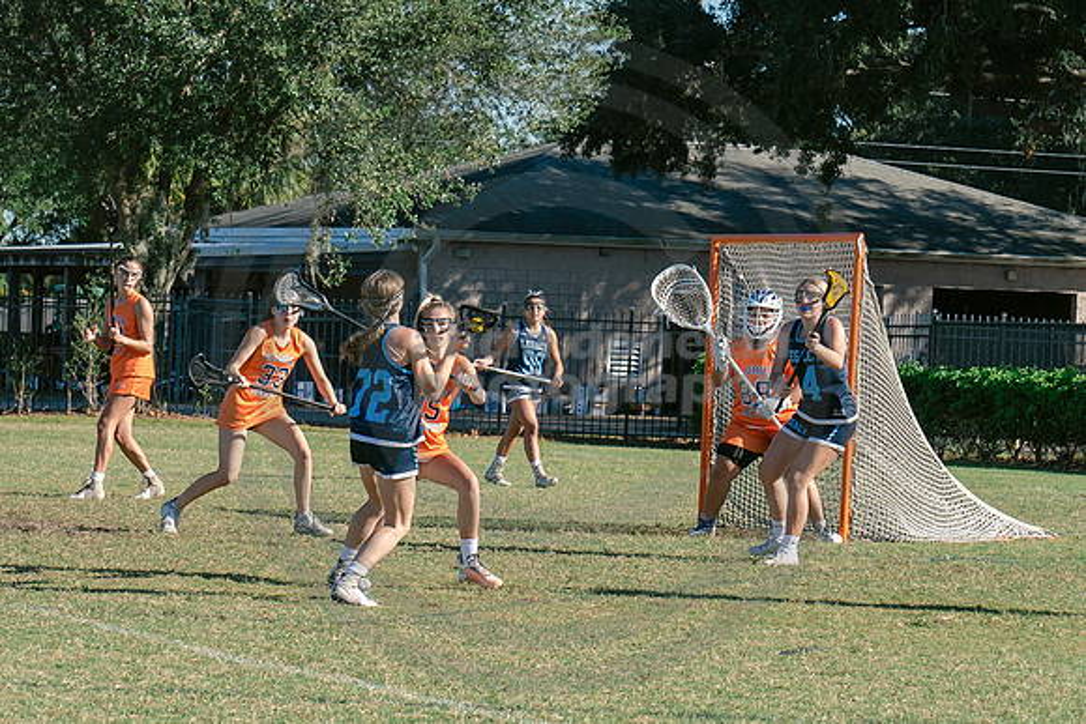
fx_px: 5179
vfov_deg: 8.0
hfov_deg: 12.0
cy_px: 424
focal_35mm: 172
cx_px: 454
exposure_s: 1/800
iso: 250
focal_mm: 70
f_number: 5.6
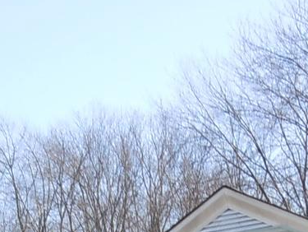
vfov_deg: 7.6
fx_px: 1603
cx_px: 117
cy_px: 611
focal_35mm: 180
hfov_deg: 11.0
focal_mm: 5.9
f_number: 4
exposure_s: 1/320
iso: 100
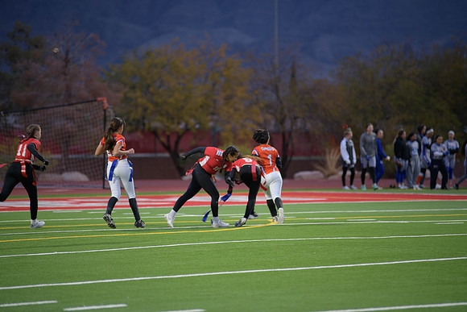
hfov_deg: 10.3
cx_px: 234
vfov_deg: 6.9
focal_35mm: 200
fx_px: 2595
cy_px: 156
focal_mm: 200
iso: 720
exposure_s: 1/200
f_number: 2.8
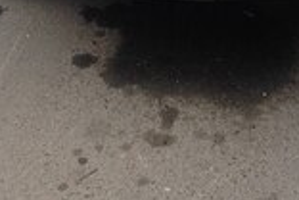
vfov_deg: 11.7
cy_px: -148
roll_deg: -1.0
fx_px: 905
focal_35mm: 109
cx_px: 217
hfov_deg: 18.7
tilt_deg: -21.1
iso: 50
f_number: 2.4
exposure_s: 1/371
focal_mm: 4.12
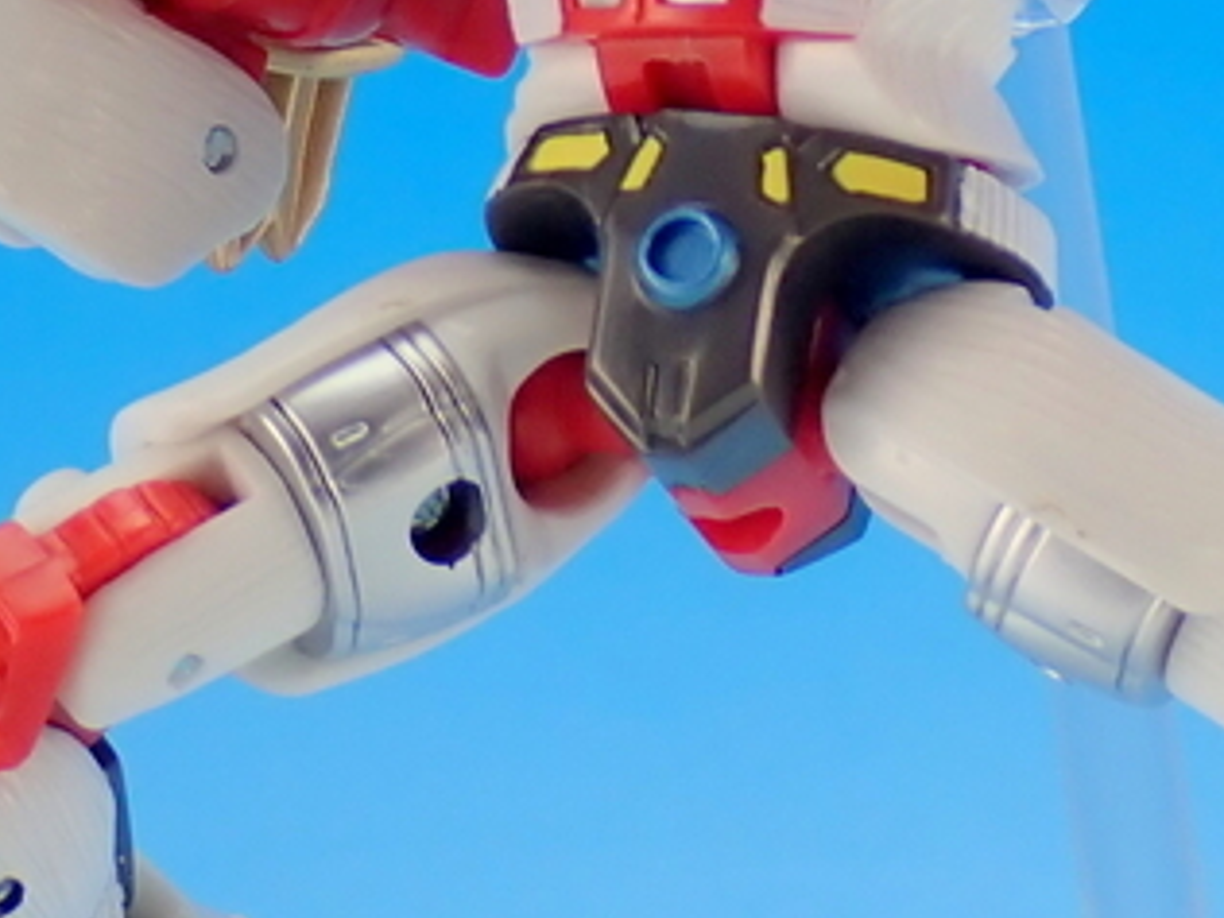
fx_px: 7673
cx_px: 848
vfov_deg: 6.8
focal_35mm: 217
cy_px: 46
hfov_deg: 9.1
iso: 100
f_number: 3.8
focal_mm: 11.88
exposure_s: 1/20
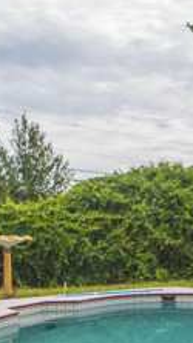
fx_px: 566
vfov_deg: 33.4
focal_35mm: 62
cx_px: 181
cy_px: 245
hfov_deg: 19.0
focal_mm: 11
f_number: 8
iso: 320
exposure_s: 1/320
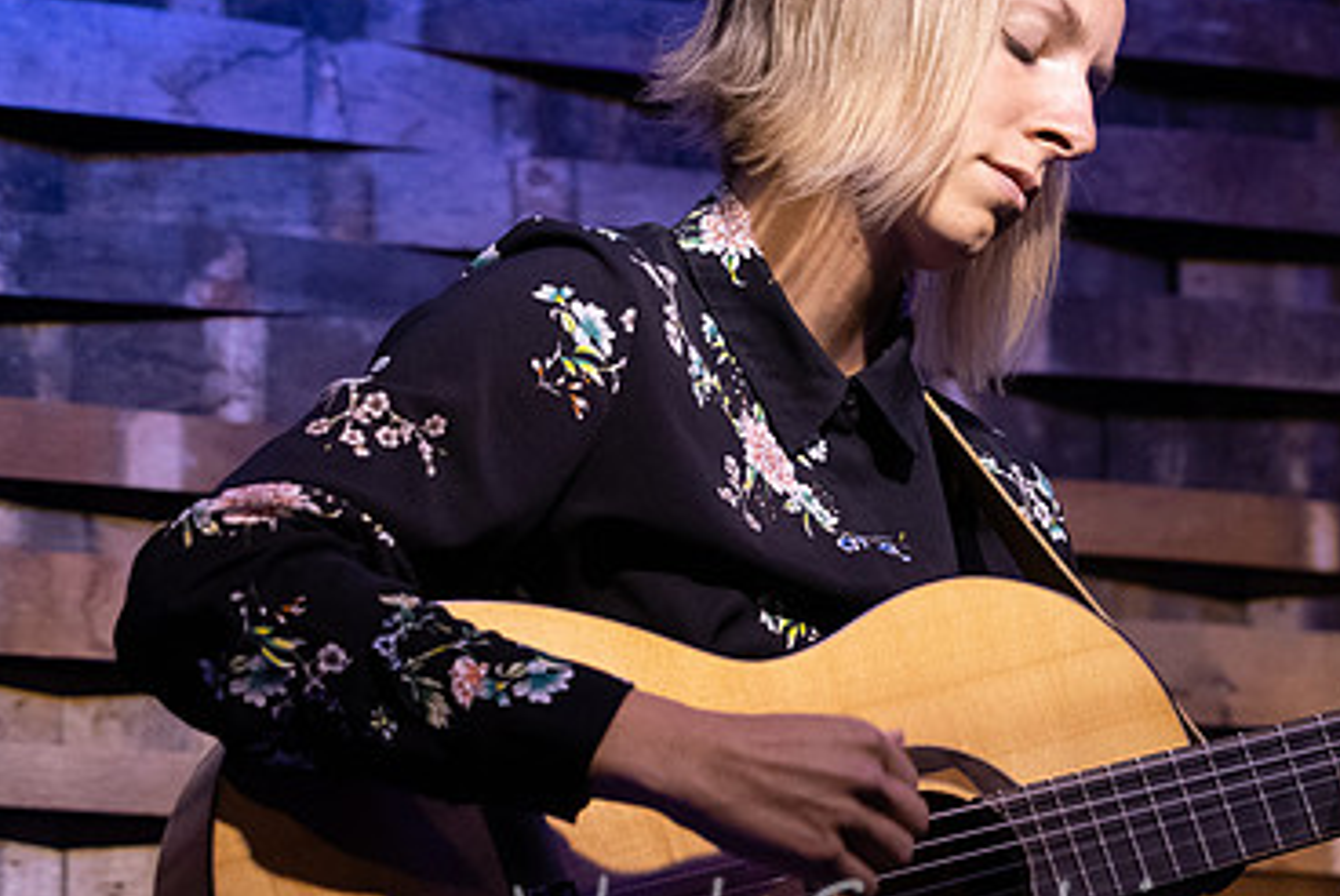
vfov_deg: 7.7
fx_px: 6631
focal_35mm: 178
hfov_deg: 11.5
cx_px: 961
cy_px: 450
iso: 6400
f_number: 6.3
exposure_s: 1/125
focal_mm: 113
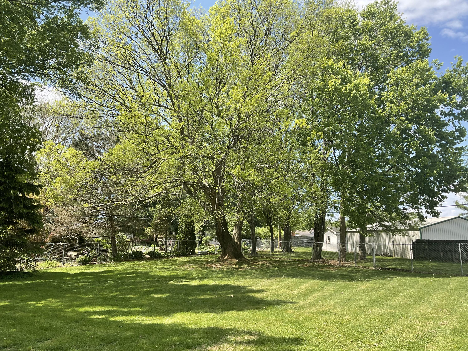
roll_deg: +1.1
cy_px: 176
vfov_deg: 48.2
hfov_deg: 61.7
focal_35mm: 29
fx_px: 392
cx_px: 234
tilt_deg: +9.4
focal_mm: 3
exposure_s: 1/816
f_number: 1.8
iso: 16
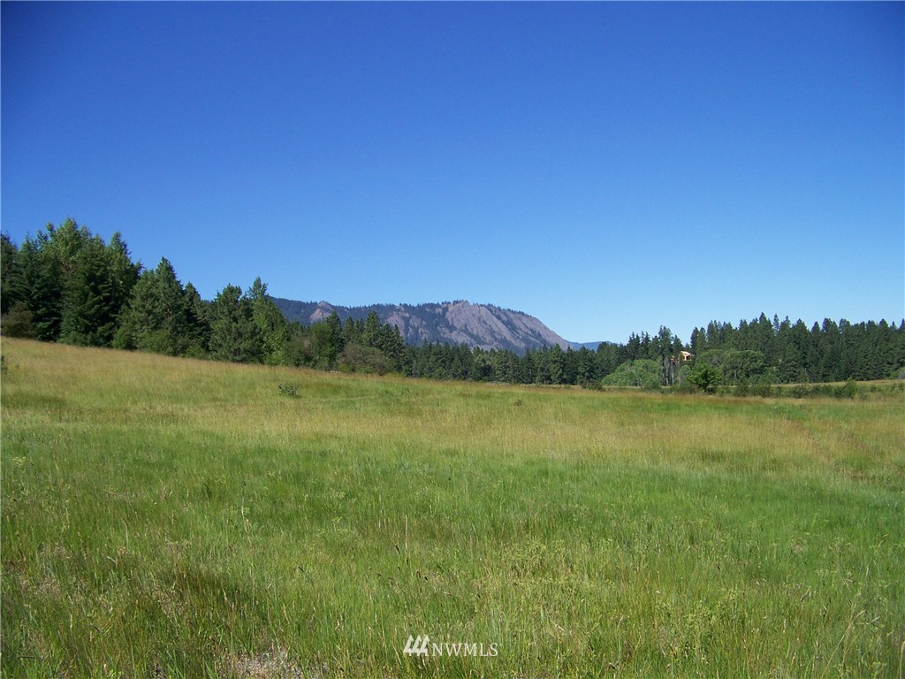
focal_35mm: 36
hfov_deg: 51.4
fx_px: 941
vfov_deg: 39.7
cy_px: 340
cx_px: 452
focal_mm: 5.85
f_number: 2.8
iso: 64
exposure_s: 1/800
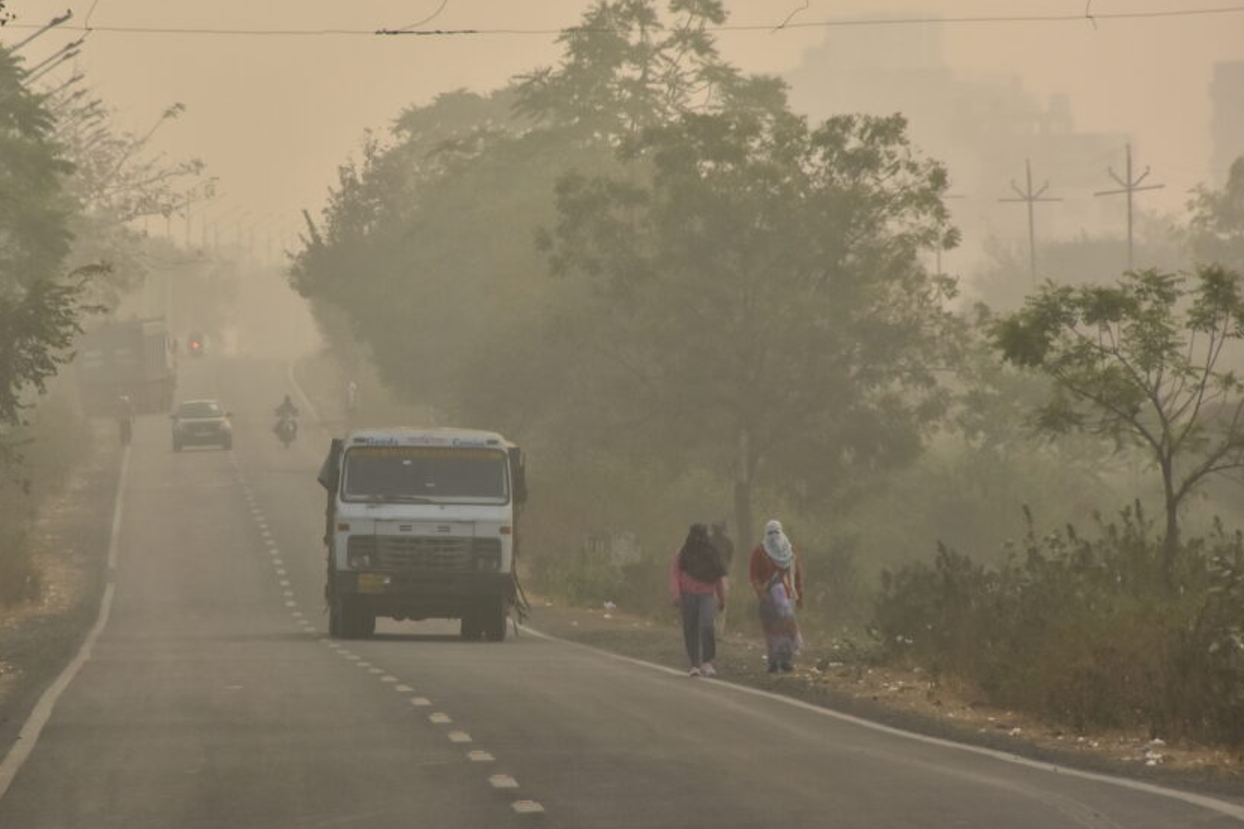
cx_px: 364
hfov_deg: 4.7
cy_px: 390
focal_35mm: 435
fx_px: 15030
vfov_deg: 3.2
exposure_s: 1/320
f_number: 8
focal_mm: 200
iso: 250
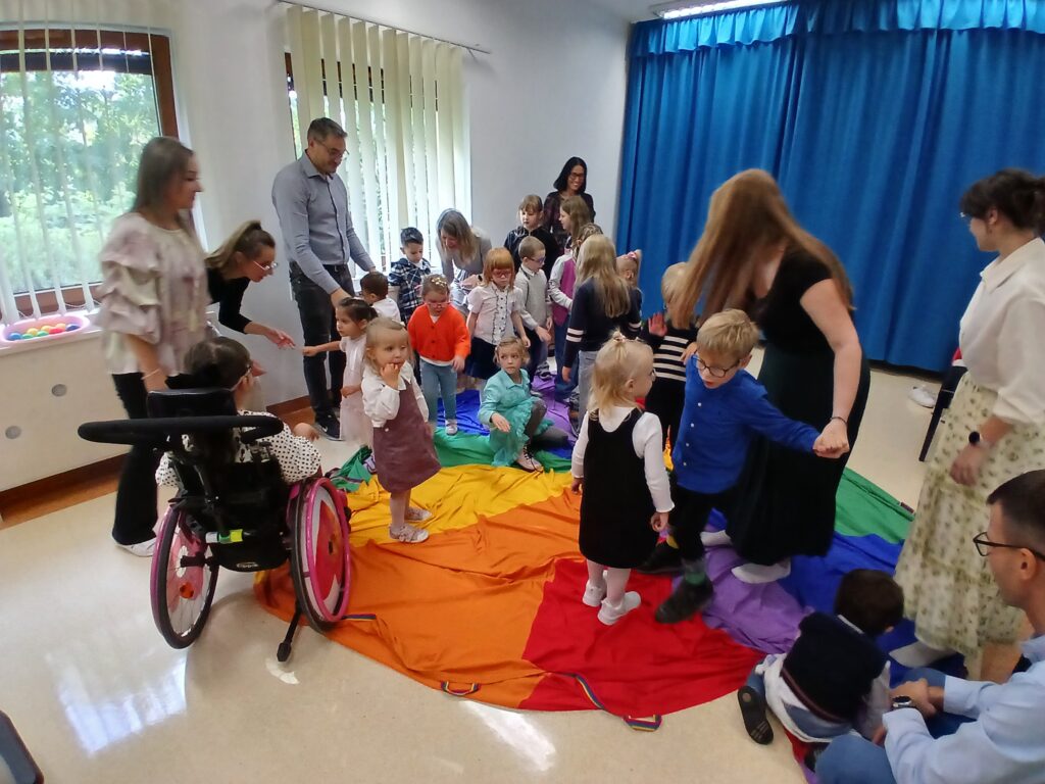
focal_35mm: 17
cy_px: 392
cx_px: 522
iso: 160
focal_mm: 1.4
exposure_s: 1/33.3
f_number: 2.2
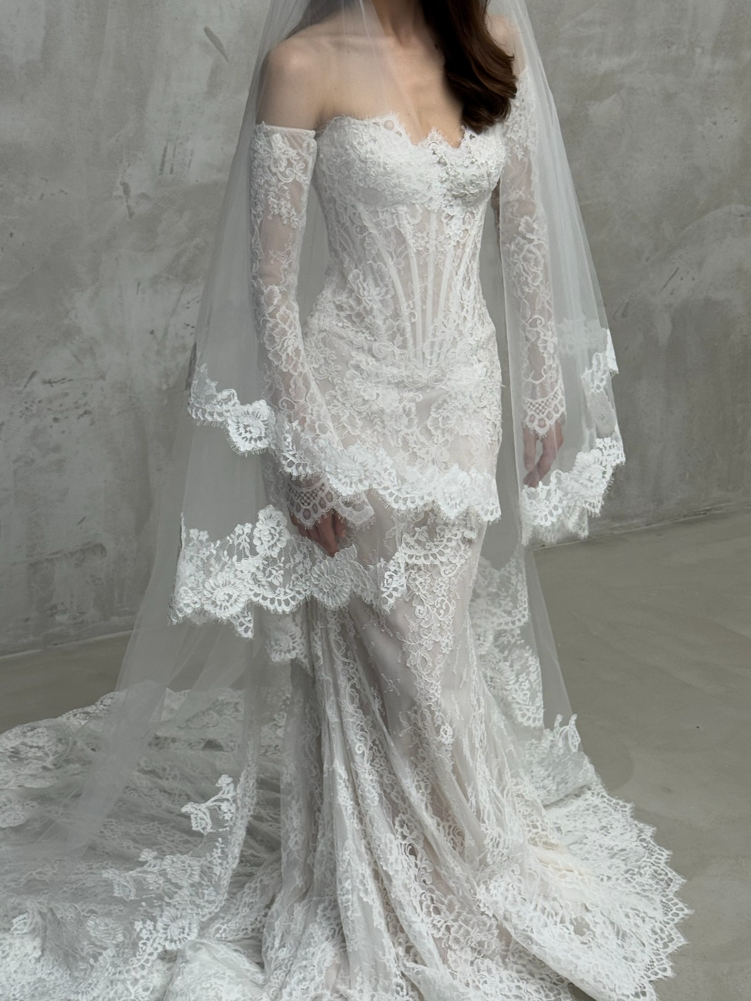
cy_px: 500
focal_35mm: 48
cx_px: 376
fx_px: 1388
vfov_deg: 39.7
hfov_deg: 30.3
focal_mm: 6.76
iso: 100
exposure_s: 1/88
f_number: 1.78
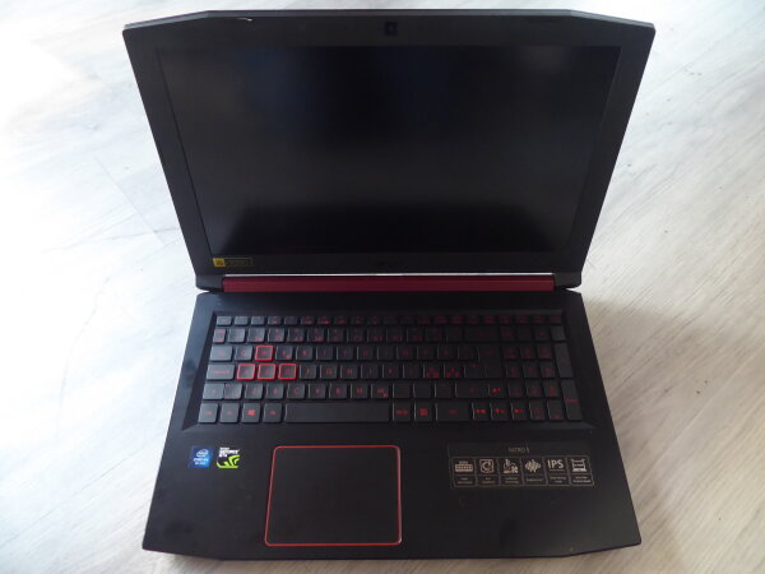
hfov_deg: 69.4
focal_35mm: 25
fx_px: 552
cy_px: 287
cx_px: 382
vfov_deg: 54.9
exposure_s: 1/13
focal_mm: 4.3
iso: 400
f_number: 3.3
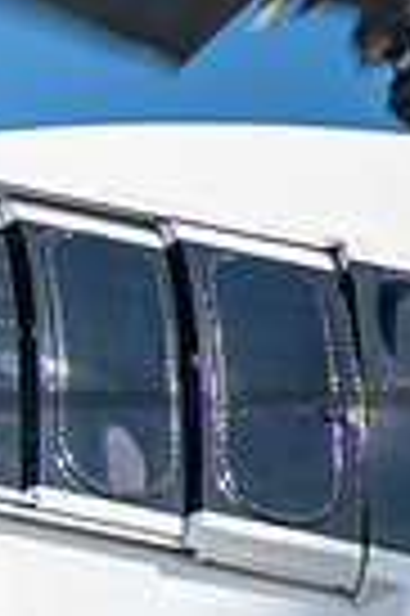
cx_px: -676
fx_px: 26185
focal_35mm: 1529
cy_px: 506
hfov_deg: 0.9
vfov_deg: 1.4
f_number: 6
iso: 100
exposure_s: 1/320
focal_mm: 240
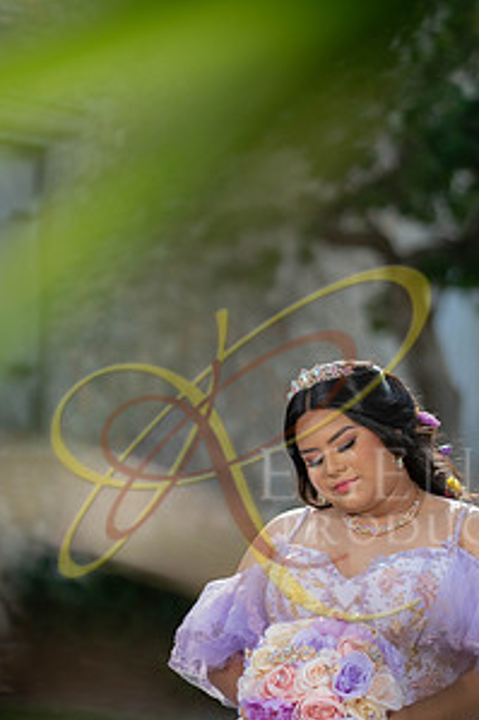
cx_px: 320
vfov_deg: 16.0
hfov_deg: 10.7
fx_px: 2557
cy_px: 445
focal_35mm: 128
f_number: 1.8
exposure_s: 1/2000
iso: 125
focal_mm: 85
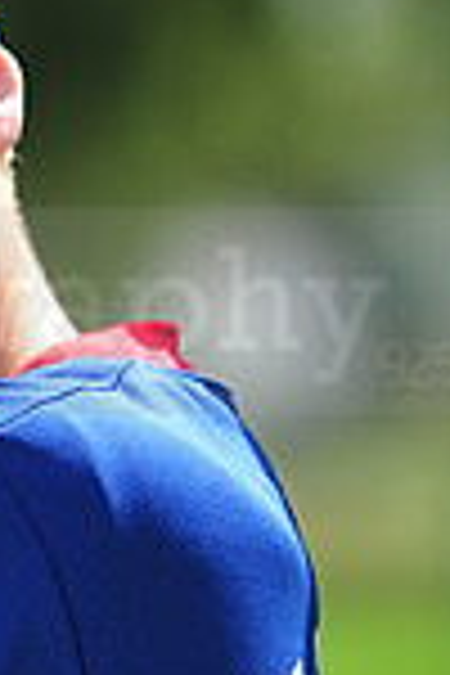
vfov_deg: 2.7
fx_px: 14455
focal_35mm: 771
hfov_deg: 1.8
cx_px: -202
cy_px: 270
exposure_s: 1/640
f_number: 4.5
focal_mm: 200
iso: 200
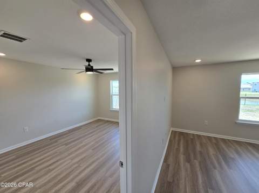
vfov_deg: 89.8
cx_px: 130
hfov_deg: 106.2
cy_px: 96
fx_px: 97
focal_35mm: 13
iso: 50
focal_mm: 2.2
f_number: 2.2
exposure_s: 1/120
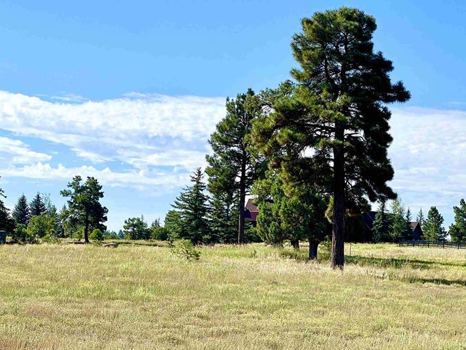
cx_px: 318
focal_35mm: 94
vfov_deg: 15.7
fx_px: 1266
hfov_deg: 20.8
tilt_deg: +1.1
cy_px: 235
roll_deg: -2.8
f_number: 2.2
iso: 20
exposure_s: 1/1468
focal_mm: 7.5
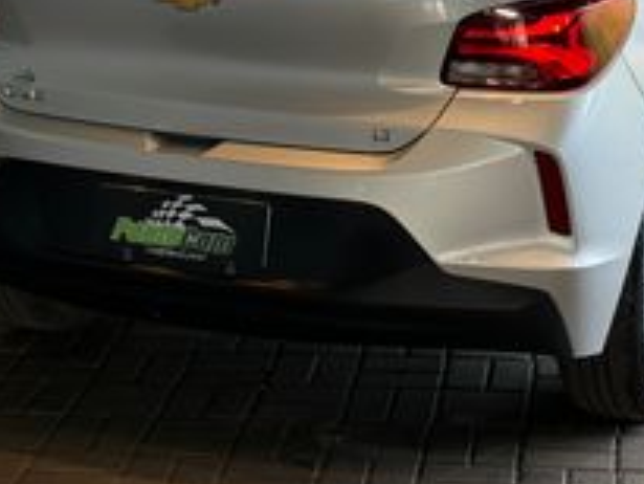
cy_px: 19
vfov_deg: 13.3
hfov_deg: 17.8
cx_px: 421
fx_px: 2048
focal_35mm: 110
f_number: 1.78
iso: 50
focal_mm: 6.76
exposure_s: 1/137
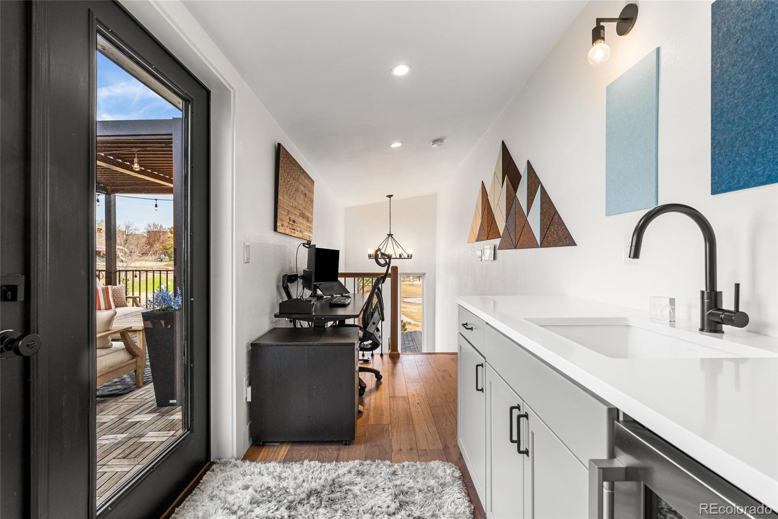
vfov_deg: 73.7
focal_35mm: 16
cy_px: 260
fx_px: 346
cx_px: 389
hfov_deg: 96.7
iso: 400
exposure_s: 1/20
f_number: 8
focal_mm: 16
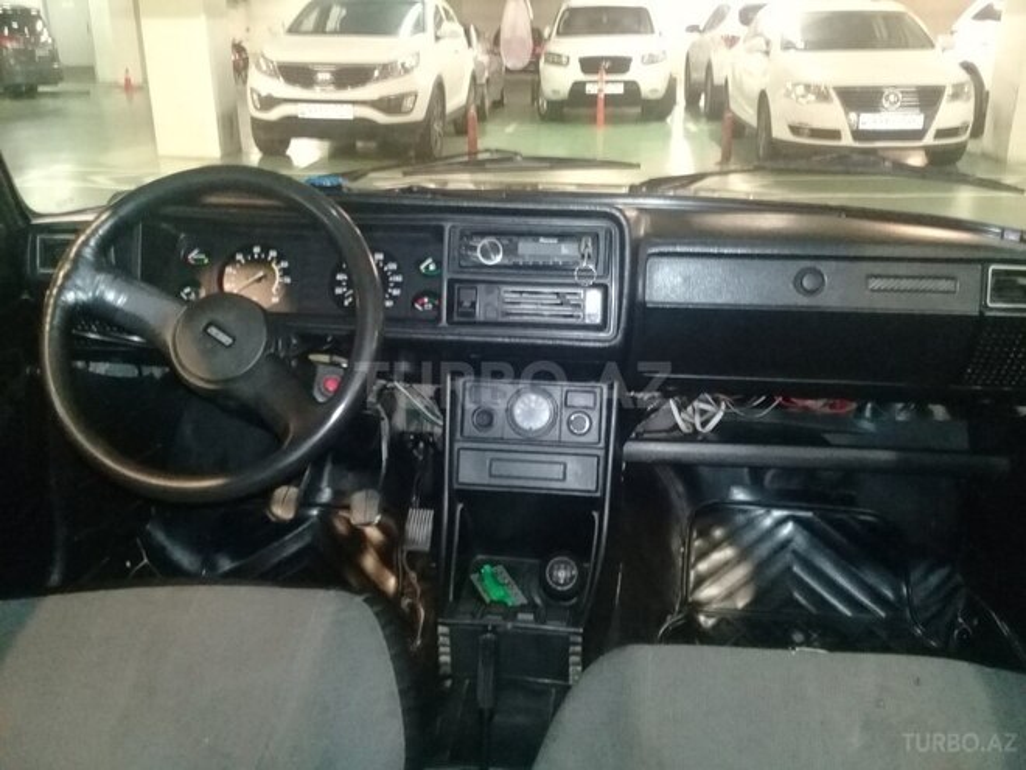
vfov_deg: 45.4
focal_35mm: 31
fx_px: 919
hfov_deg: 58.4
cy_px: 385
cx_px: 513
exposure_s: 1/15
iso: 640
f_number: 2.2
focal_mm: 3.3
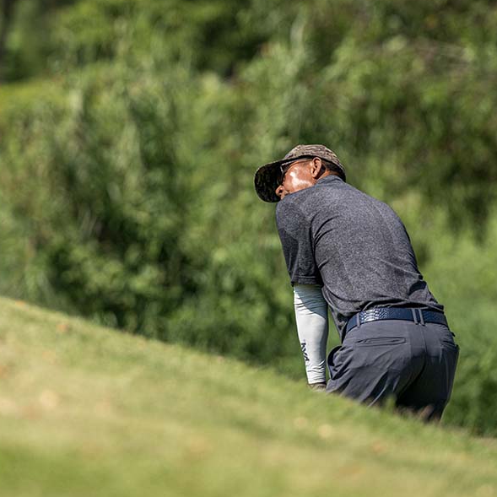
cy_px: 244
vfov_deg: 6.3
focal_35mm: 277
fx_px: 4500
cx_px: 164
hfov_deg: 6.3
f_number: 3.2
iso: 500
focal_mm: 200
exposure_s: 1/6400
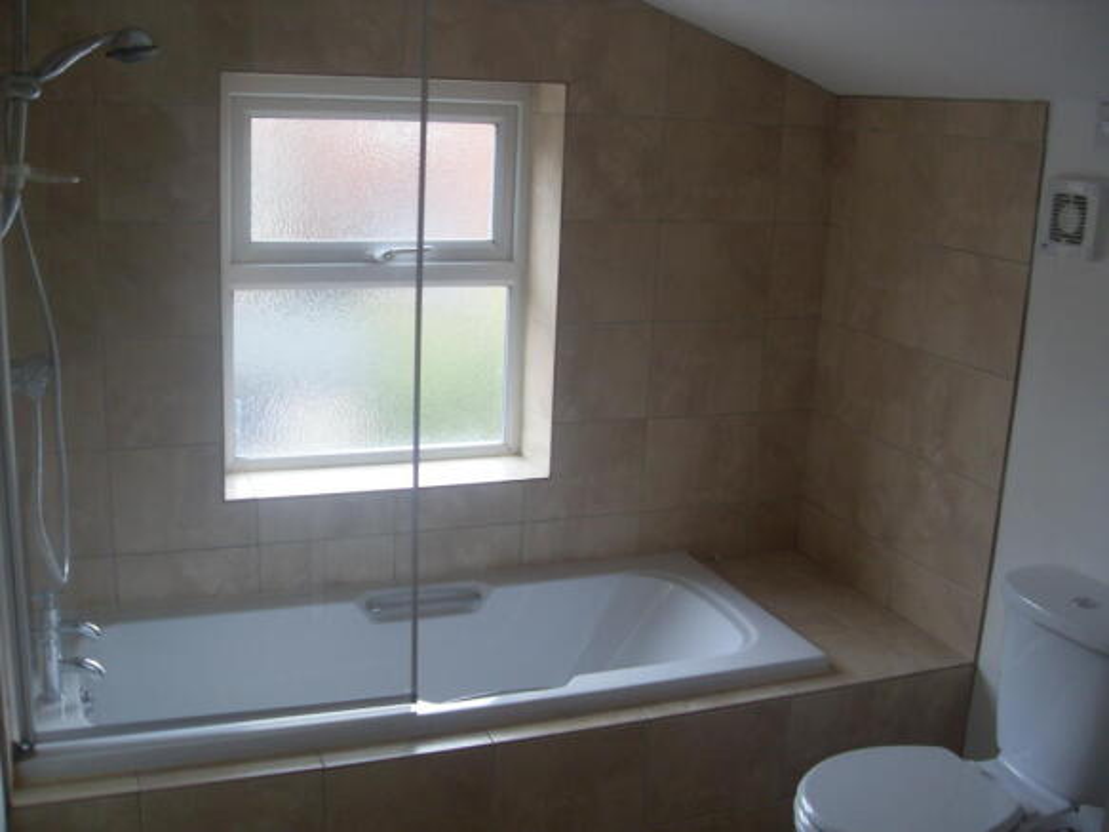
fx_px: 1121
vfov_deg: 40.7
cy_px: 416
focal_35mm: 35
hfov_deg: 52.6
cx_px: 554
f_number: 2.8
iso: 100
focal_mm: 6.3
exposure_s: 1/60
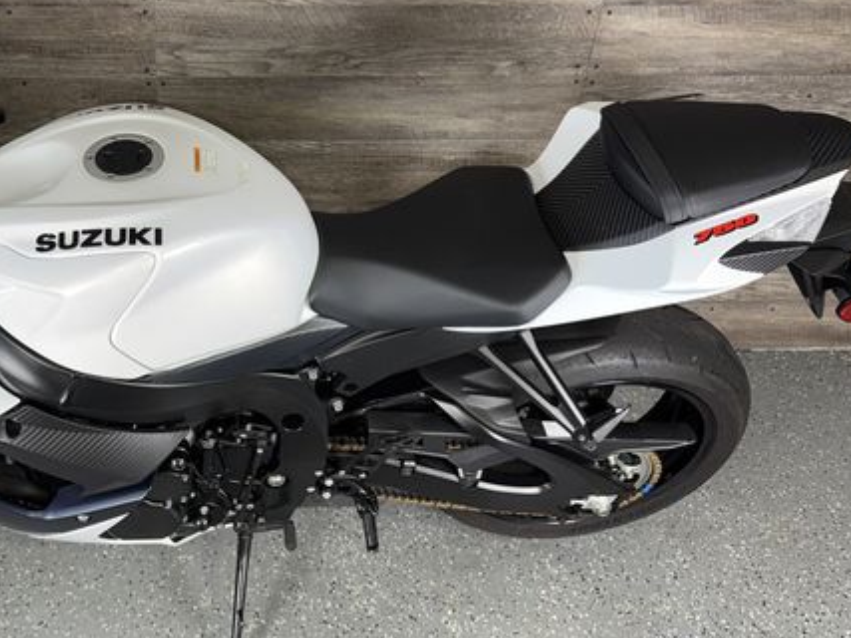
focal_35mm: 36
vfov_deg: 39.5
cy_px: 261
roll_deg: -0.5
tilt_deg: -34.0
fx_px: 885
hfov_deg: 49.7
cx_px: 235
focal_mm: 6.76
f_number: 1.78
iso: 80
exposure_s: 1/20
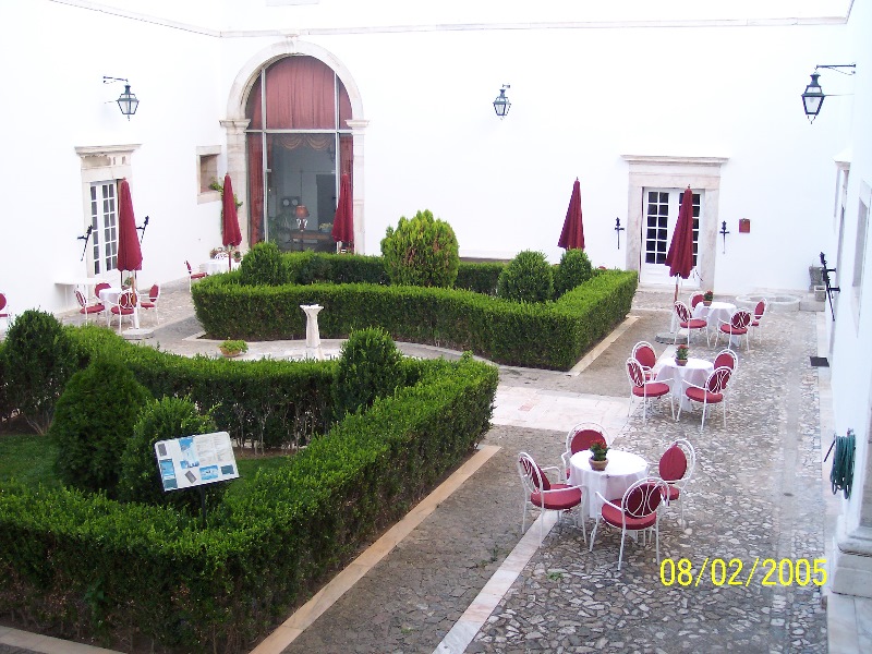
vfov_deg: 37.7
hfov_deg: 49.0
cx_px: 436
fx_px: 957
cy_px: 327
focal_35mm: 38
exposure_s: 1/125
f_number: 2.8
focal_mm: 8
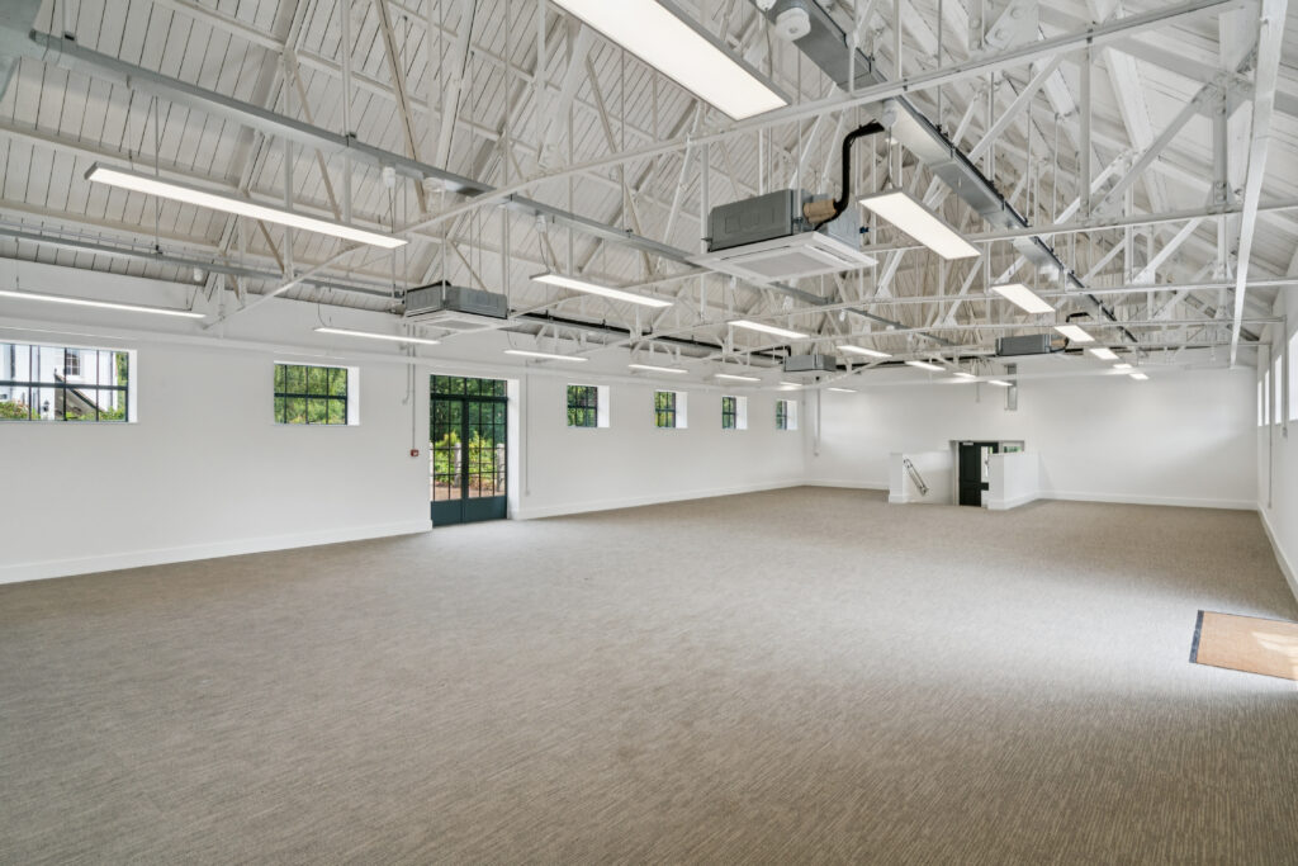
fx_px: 649
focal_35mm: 18
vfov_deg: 67.4
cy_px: 433
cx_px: 649
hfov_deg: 90.0
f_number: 11
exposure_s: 1/80
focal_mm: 18
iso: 320
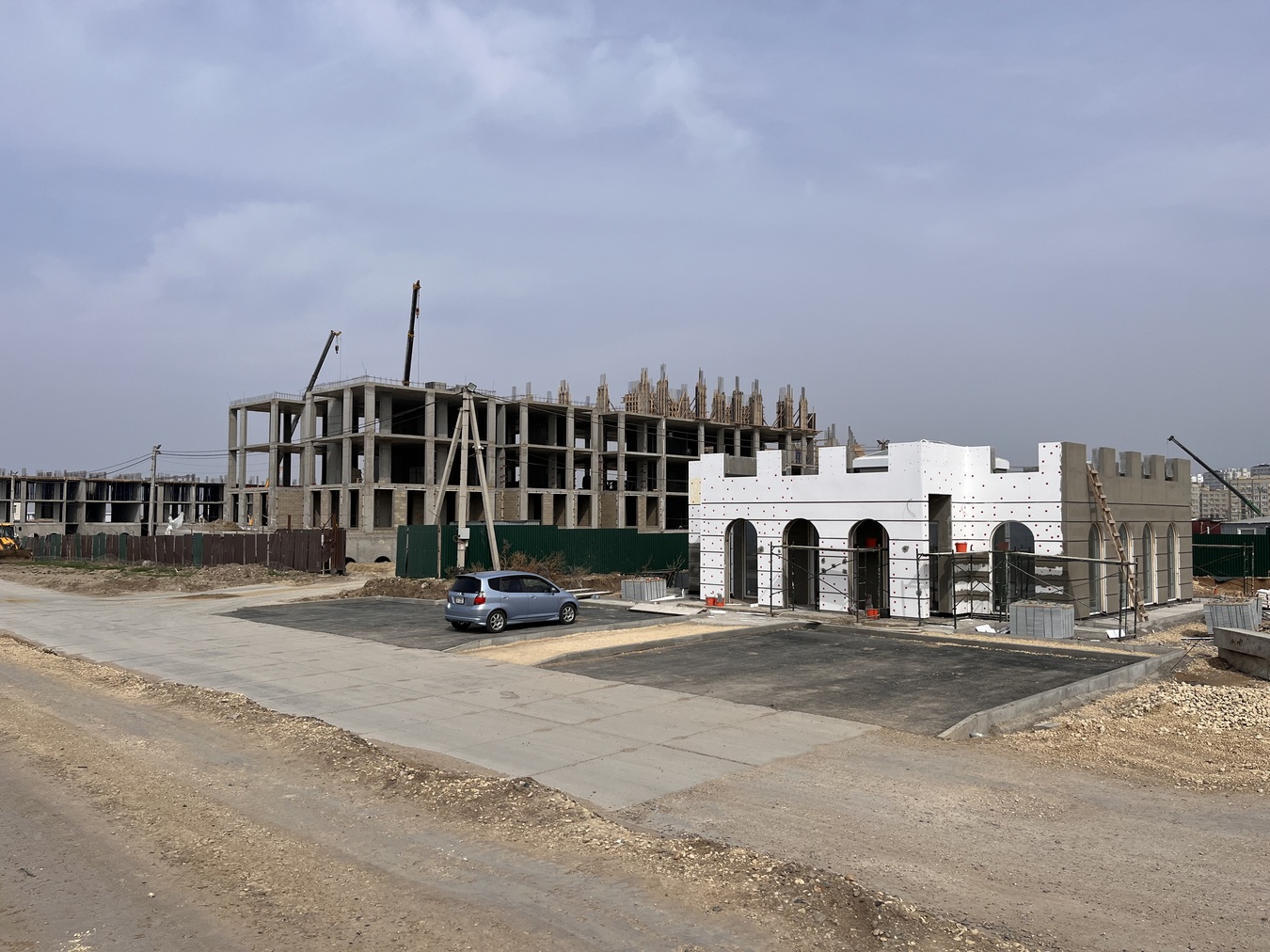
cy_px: 476
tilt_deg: +2.7
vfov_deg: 53.0
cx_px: 635
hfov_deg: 67.3
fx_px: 954
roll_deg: -0.2
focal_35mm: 26
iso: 50
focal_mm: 5.1
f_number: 1.6
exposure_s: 1/6494
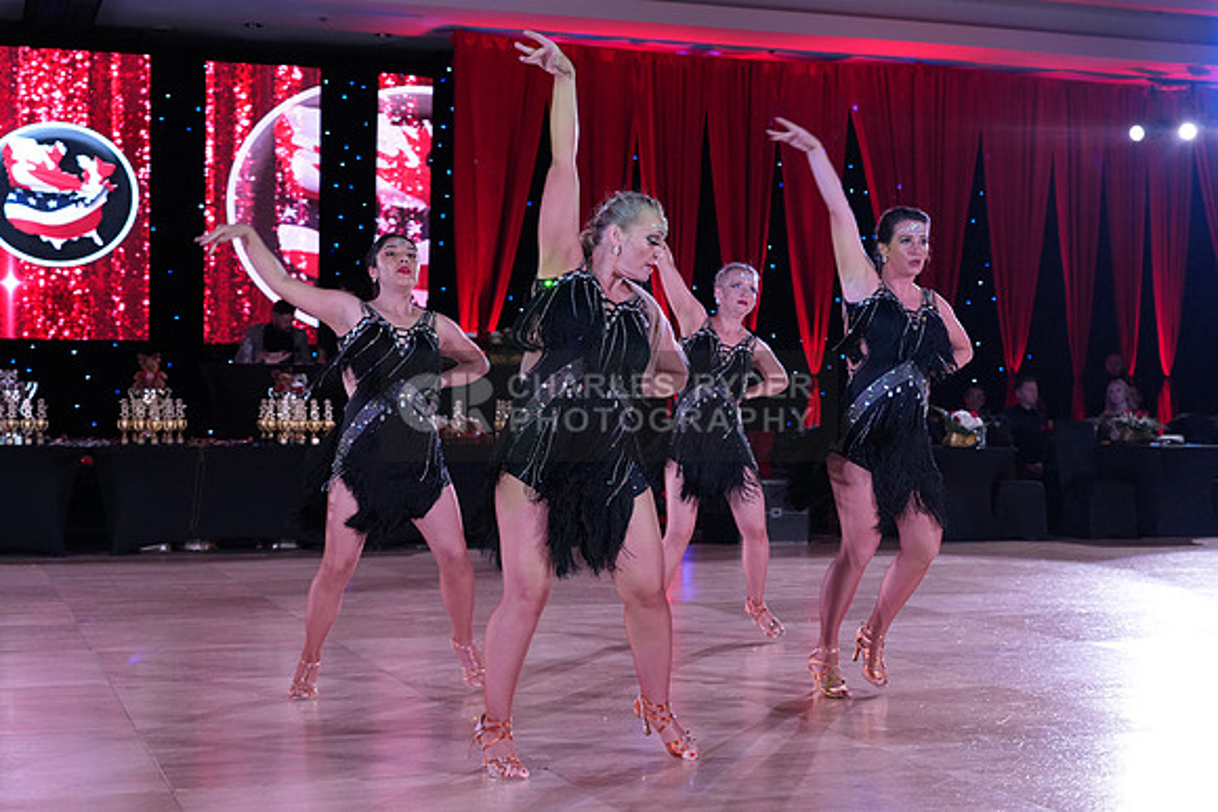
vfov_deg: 26.0
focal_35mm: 52
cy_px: 406
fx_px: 1760
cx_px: 609
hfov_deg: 38.2
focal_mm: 52
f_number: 5
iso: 2500
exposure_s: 1/250
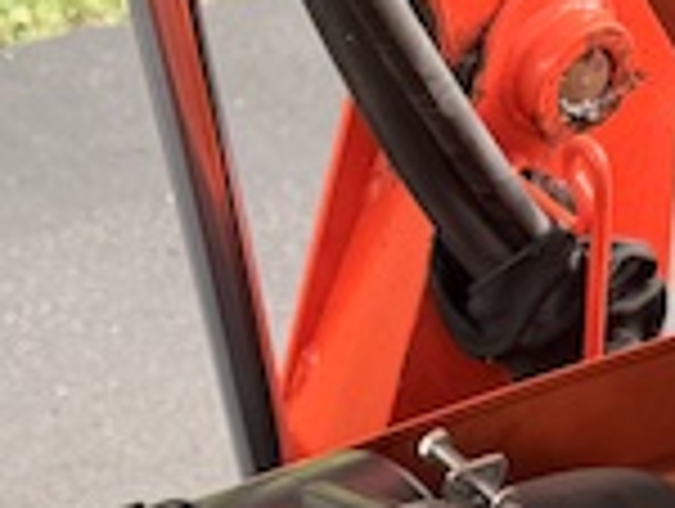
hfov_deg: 15.3
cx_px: 108
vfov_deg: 10.3
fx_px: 2500
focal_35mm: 128
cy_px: 1160
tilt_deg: -50.2
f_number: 1.78
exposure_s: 1/421
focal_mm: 6.76
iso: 100
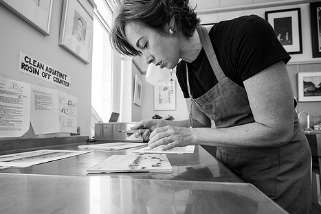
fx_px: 161
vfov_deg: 67.2
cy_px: 121
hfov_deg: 89.9
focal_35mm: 18
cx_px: 156
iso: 500
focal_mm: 14
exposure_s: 1/250
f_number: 4
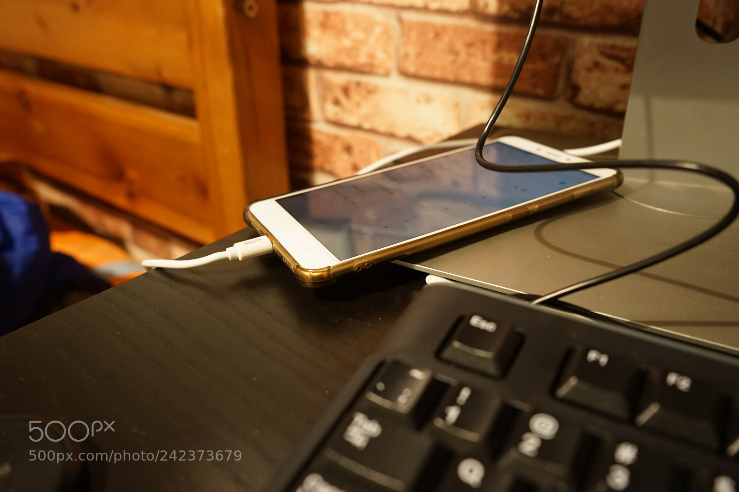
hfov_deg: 63.7
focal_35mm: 29
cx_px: 370
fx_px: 595
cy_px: 246
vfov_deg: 44.9
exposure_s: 1/3
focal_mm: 29
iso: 2000
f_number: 5.6
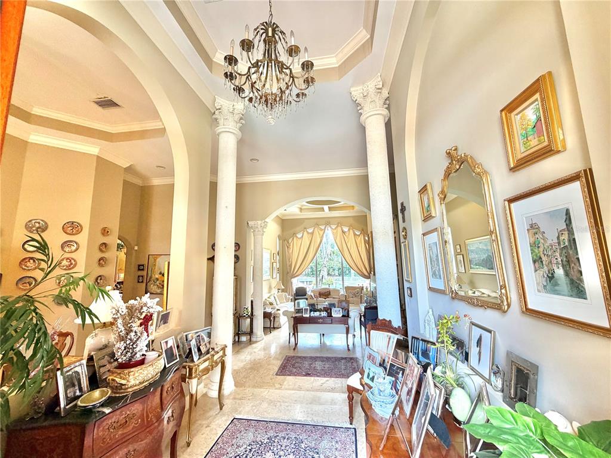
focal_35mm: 14
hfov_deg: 102.1
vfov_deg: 85.7
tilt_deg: +9.3
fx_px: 247
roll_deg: +2.2
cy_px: 229
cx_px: 306
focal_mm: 2.22
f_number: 2.2
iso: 160
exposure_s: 1/60
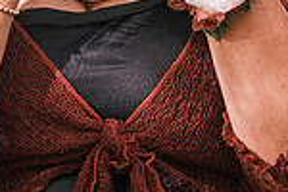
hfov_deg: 2.9
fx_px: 5760
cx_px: 52
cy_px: -122
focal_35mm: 720
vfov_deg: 1.9
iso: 400
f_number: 4
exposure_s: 1/500
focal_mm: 124.3
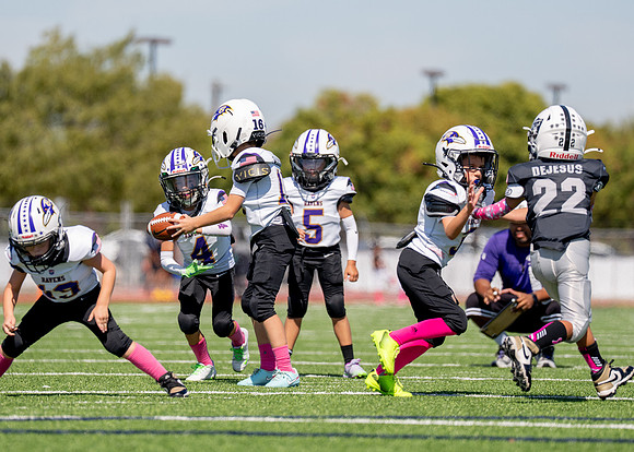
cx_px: 278
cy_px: 210
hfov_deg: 6.4
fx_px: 5707
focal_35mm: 317
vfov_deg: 4.5
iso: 200
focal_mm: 200
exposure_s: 1/5000
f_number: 2.8
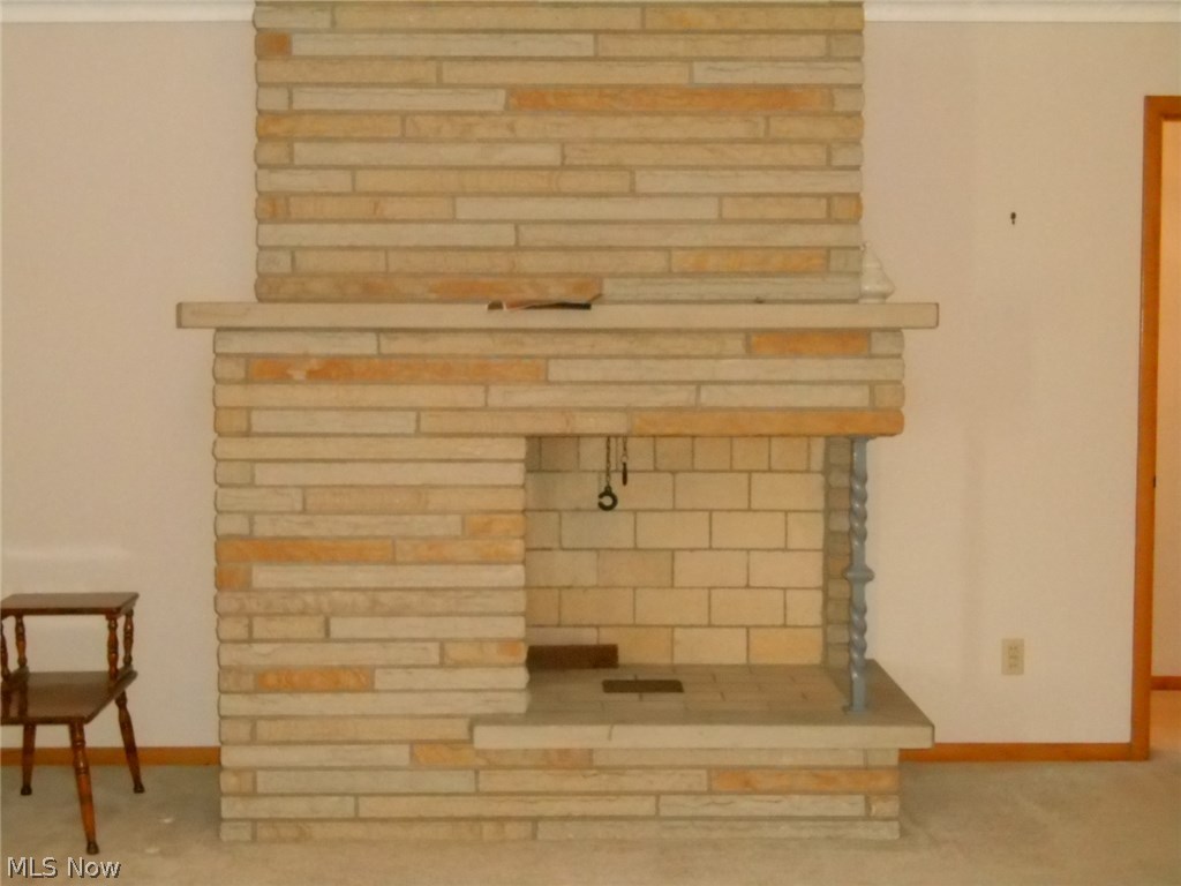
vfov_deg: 27.5
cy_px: 443
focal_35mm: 53
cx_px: 590
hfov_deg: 36.2
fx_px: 1808
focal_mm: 9.5
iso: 1250
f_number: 4.2
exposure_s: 1/30
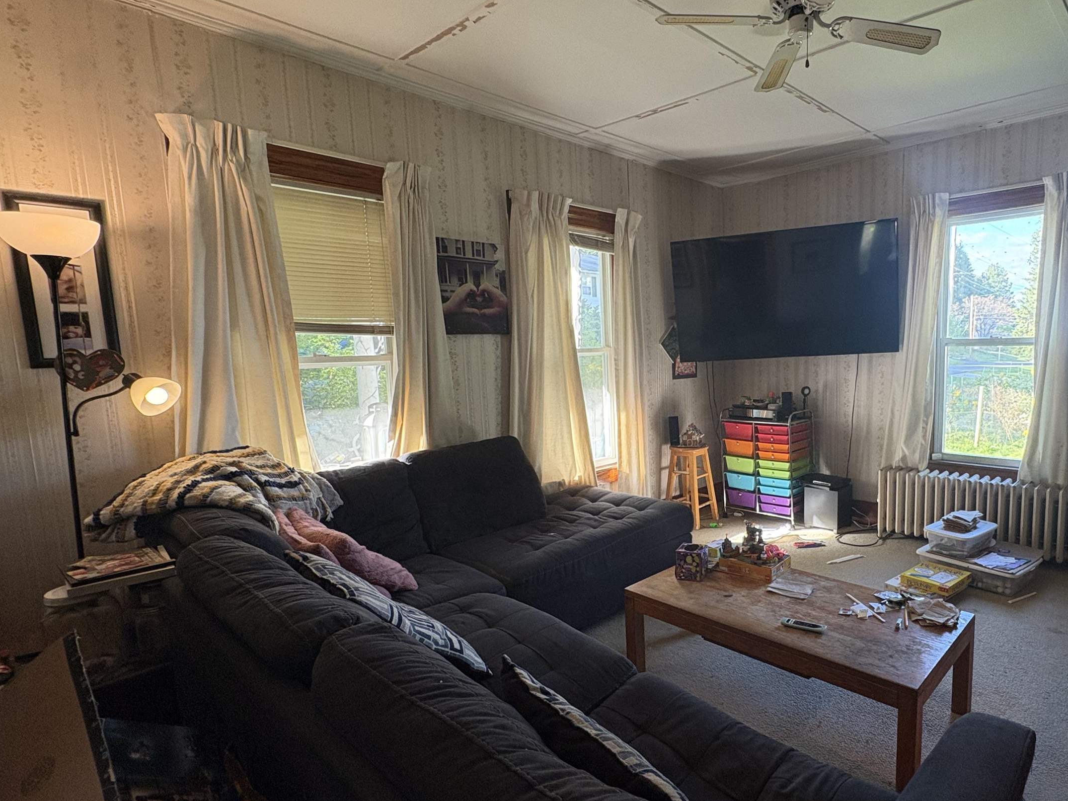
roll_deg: +1.2
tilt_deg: -7.1
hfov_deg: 79.5
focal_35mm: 20
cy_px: 418
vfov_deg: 66.0
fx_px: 617
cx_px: 696
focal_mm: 2.22
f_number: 2.2
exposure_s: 1/100
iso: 250
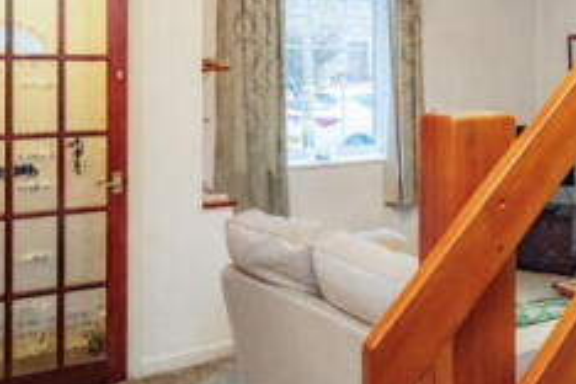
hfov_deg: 44.6
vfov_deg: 30.9
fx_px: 672
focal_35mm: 42
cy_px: 63
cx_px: 444
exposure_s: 1/50
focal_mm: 15
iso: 5000
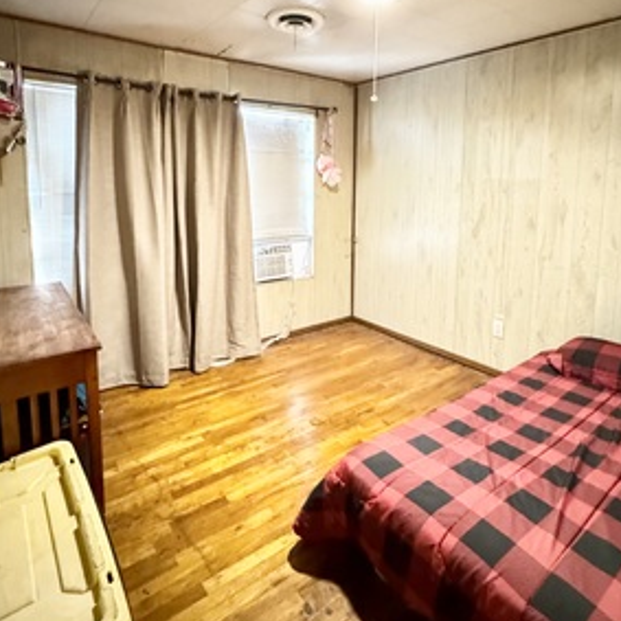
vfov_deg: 70.9
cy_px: 230
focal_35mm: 21
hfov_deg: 72.1
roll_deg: -0.7
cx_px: 305
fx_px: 426
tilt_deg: -7.3
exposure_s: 1/24
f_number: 2.2
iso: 2500
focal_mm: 2.22
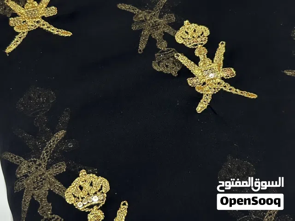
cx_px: 148
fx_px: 222
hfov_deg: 67.3
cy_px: 110
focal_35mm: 26
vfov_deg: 53.1
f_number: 1.5
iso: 160
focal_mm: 5.7
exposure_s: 1/50
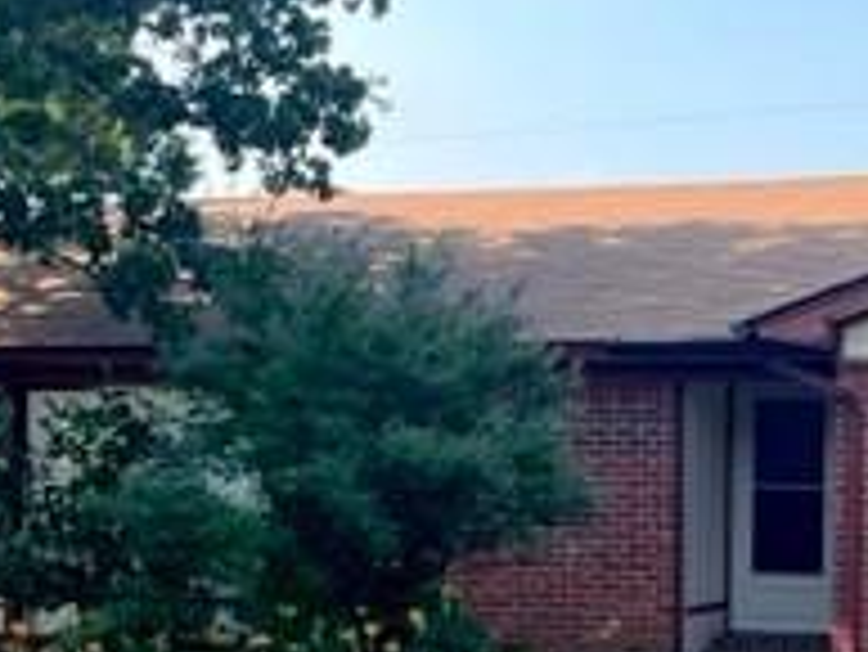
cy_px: 531
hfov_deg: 22.5
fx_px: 2158
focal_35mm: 86
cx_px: 657
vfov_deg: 17.0
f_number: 1.6
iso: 50
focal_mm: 5.1
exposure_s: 1/1106
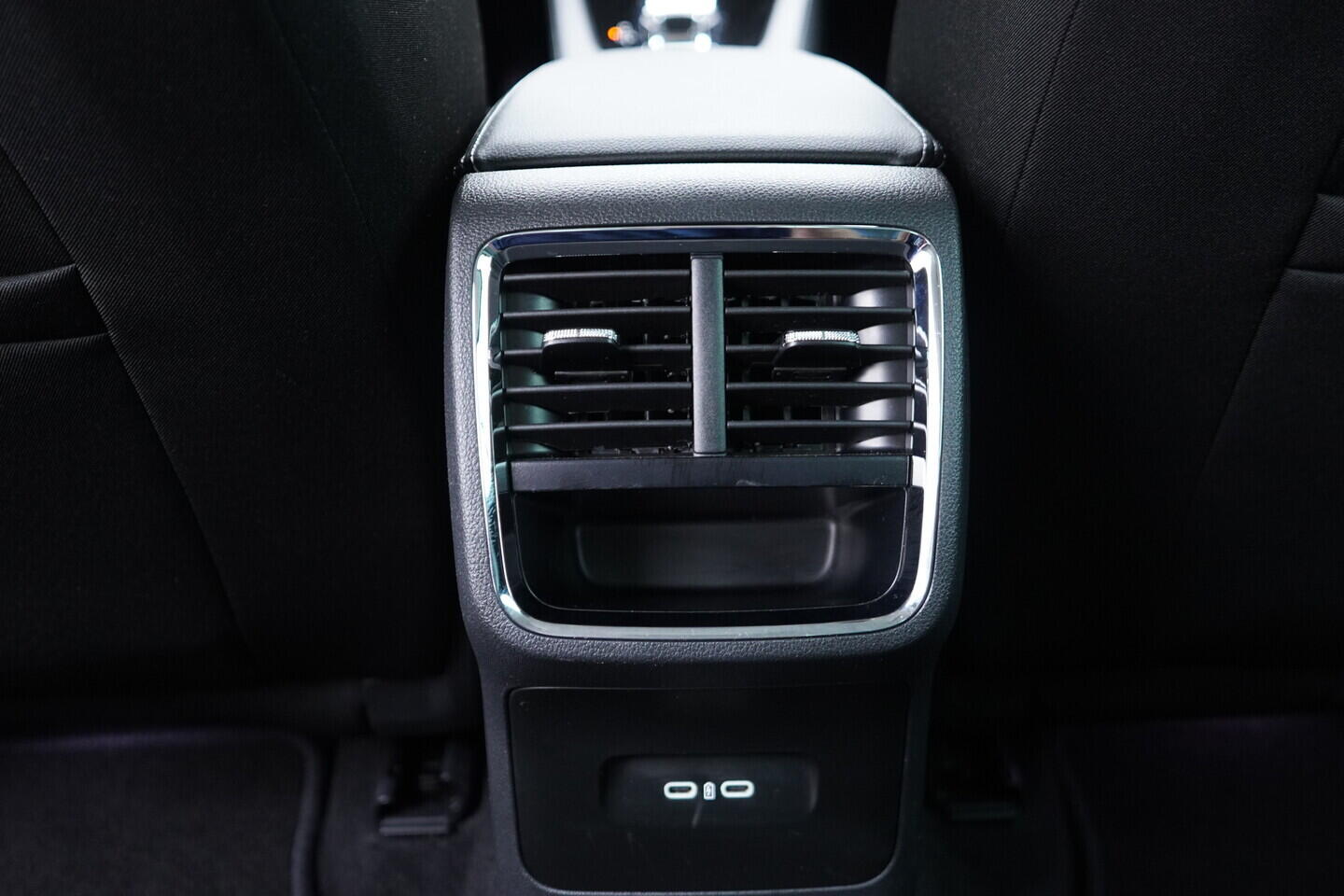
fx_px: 1344
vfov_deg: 36.9
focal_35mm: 36
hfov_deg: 53.1
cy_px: 448
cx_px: 672
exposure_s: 1/40
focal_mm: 24
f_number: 2.8
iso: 1250
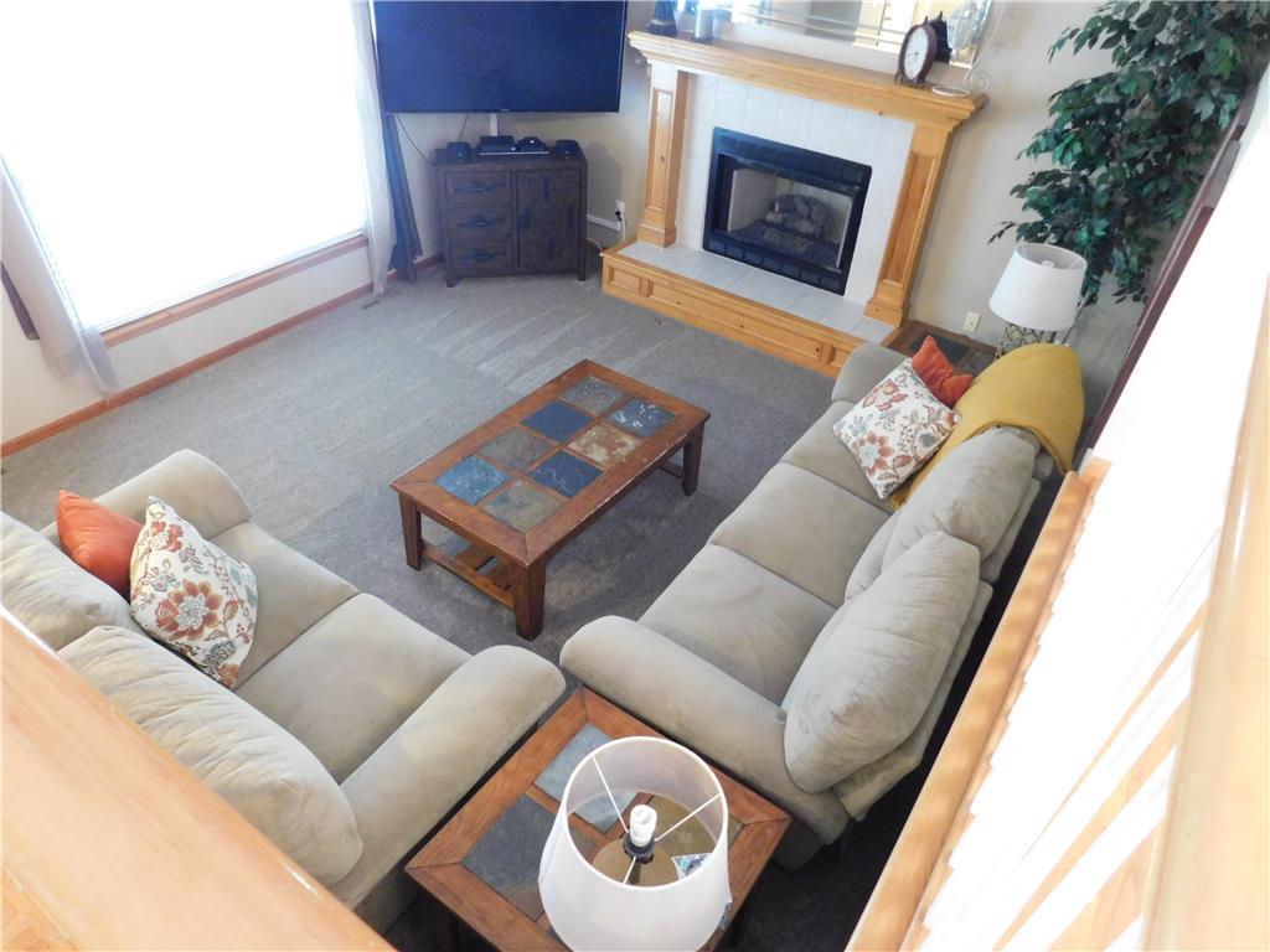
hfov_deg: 73.9
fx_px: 844
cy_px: 476
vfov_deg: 58.9
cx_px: 635
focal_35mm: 23
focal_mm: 4
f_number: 3
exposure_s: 1/8
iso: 800
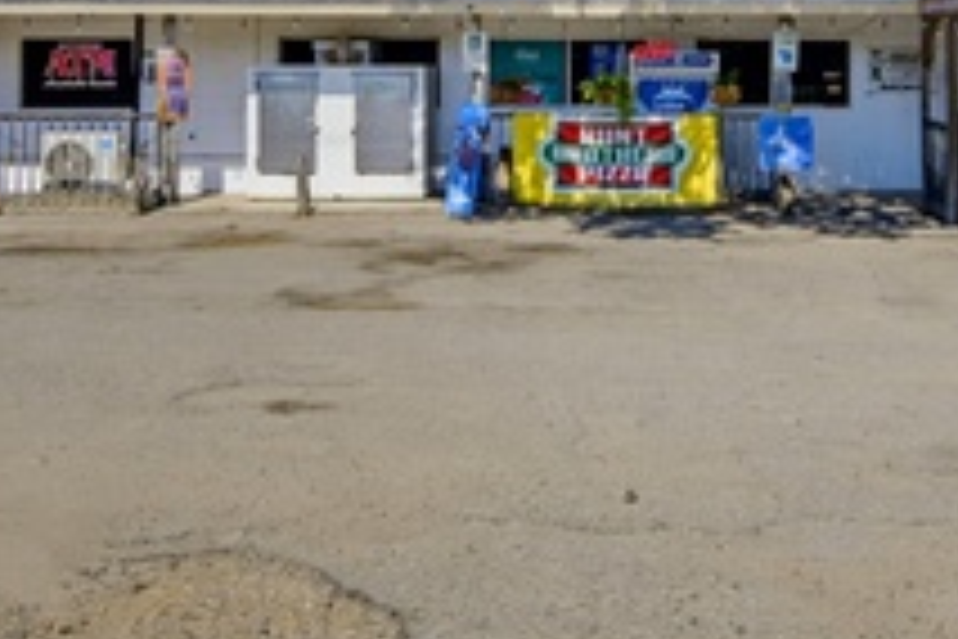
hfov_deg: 38.3
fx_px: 1357
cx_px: 670
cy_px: 65
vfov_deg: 25.7
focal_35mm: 51
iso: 100
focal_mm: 11.5
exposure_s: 1/250
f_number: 7.1
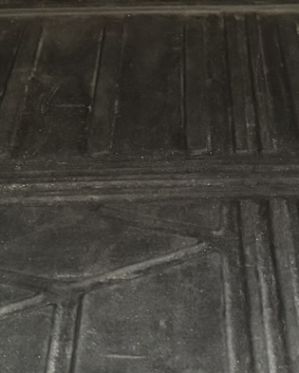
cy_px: -212
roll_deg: -0.7
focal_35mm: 122
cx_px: 281
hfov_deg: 12.5
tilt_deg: -7.8
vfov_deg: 14.5
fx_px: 1348
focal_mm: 6.76
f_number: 1.78
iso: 1000
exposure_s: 1/30
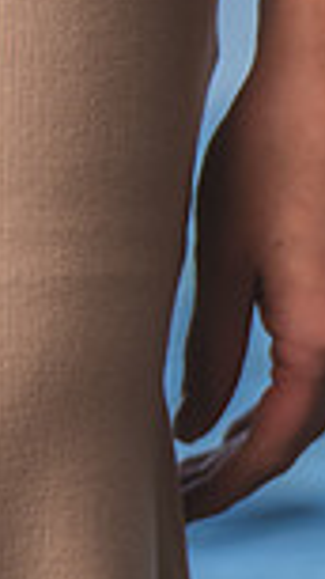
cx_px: 998
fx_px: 3158
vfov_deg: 10.5
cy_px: 312
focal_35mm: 206
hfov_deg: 5.5
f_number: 2.8
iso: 100
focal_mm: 52
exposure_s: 1/800
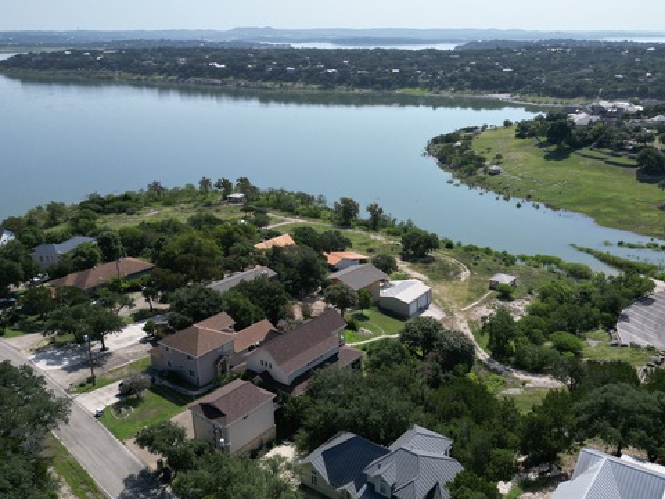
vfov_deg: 44.2
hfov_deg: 56.0
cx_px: 423
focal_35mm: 32
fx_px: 615
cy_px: 243
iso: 110
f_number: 1.7
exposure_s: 1/4000
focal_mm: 6.72
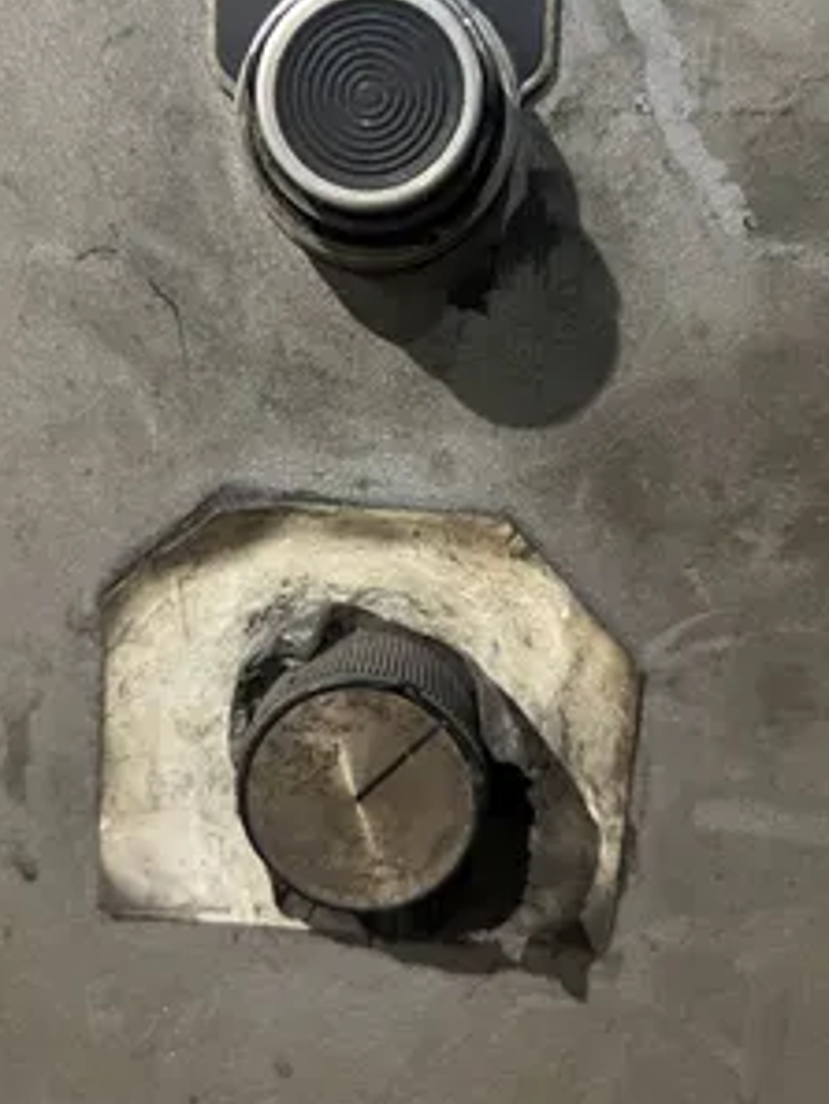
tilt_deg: -5.9
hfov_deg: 40.6
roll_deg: -0.2
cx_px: 346
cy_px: 409
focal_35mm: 35
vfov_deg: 52.0
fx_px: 1117
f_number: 1.5
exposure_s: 1/60
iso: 320
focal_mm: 5.7
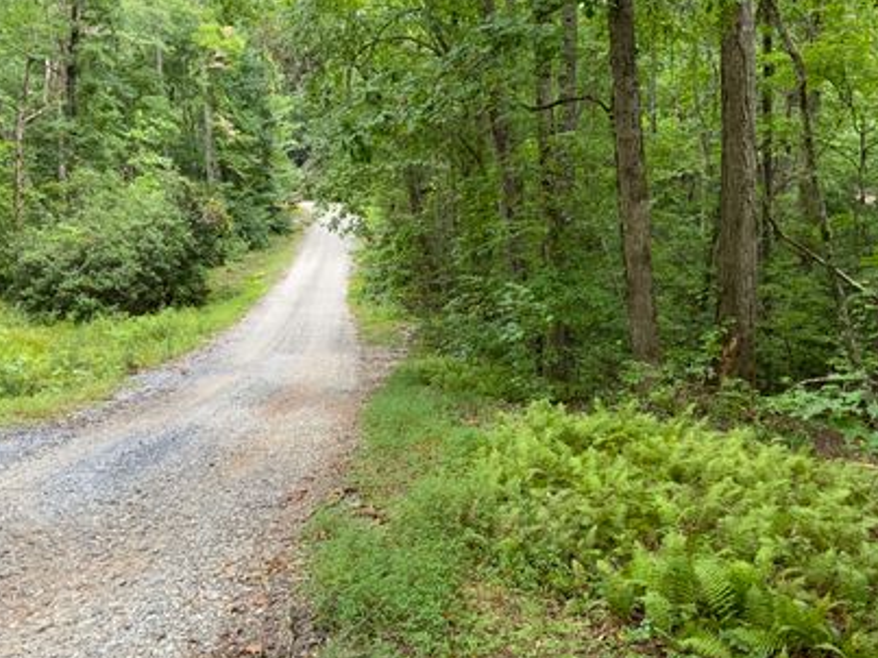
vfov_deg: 39.6
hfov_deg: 51.3
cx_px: 464
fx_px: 913
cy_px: 330
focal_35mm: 36
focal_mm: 3
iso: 80
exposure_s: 1/60
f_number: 1.8
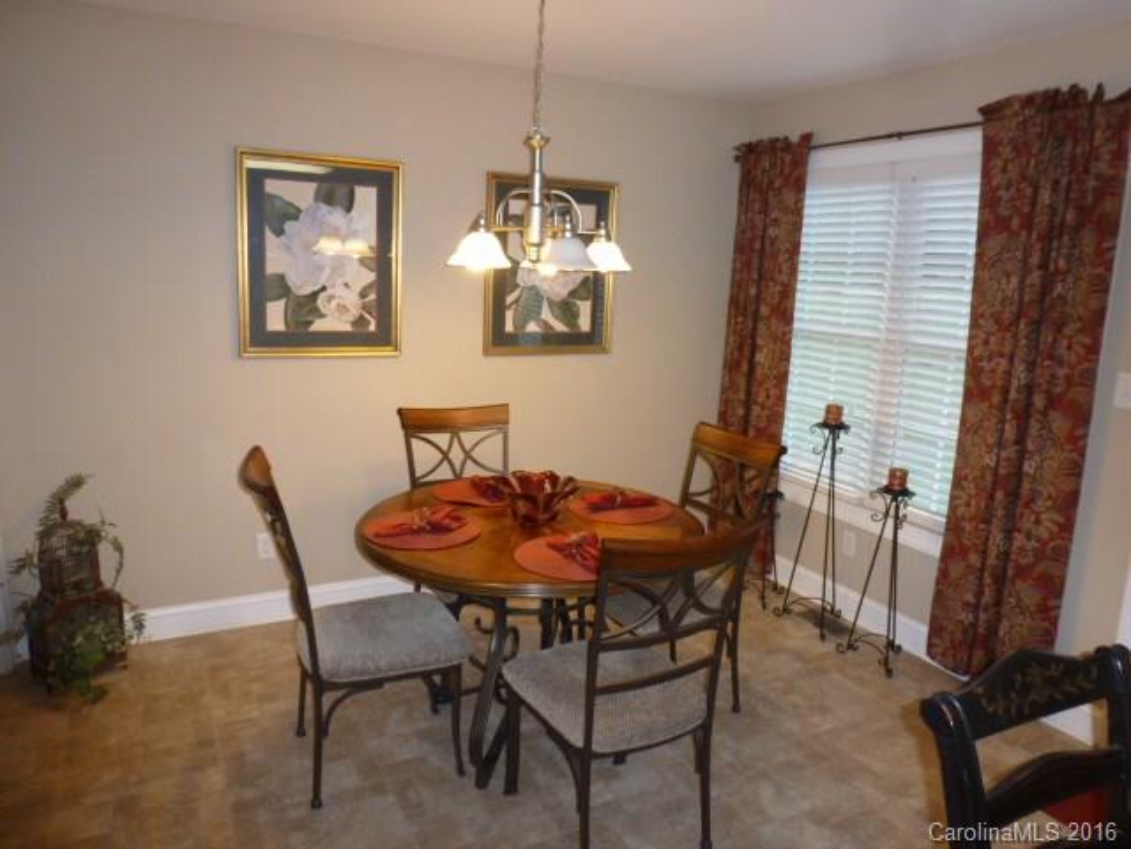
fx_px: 784
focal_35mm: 24
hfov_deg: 71.6
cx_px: 566
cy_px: 424
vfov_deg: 56.8
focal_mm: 4.3
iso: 250
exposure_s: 1/60
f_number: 3.3
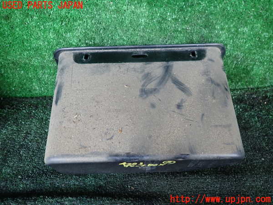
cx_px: 136
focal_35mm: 25
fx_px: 197
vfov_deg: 54.9
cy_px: 102
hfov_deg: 69.4
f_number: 2
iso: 100
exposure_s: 1/60
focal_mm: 4.5
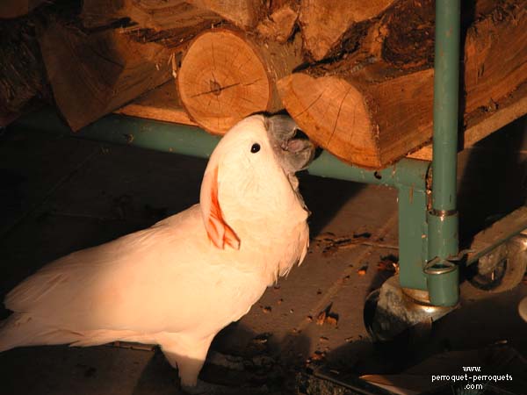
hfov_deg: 7.2
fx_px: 4202
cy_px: 198
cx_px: 264
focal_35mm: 276
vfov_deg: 5.4
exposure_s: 1/82.6
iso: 100
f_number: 4.2
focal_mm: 71.2
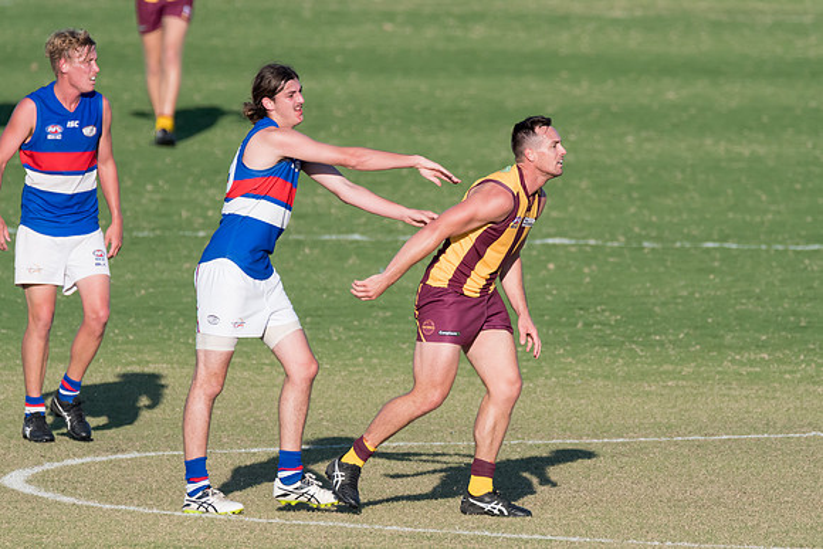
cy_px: 274
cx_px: 412
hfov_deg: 2.3
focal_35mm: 900
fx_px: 20579
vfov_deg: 1.5
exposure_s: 1/2500
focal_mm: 600
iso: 800
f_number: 7.1
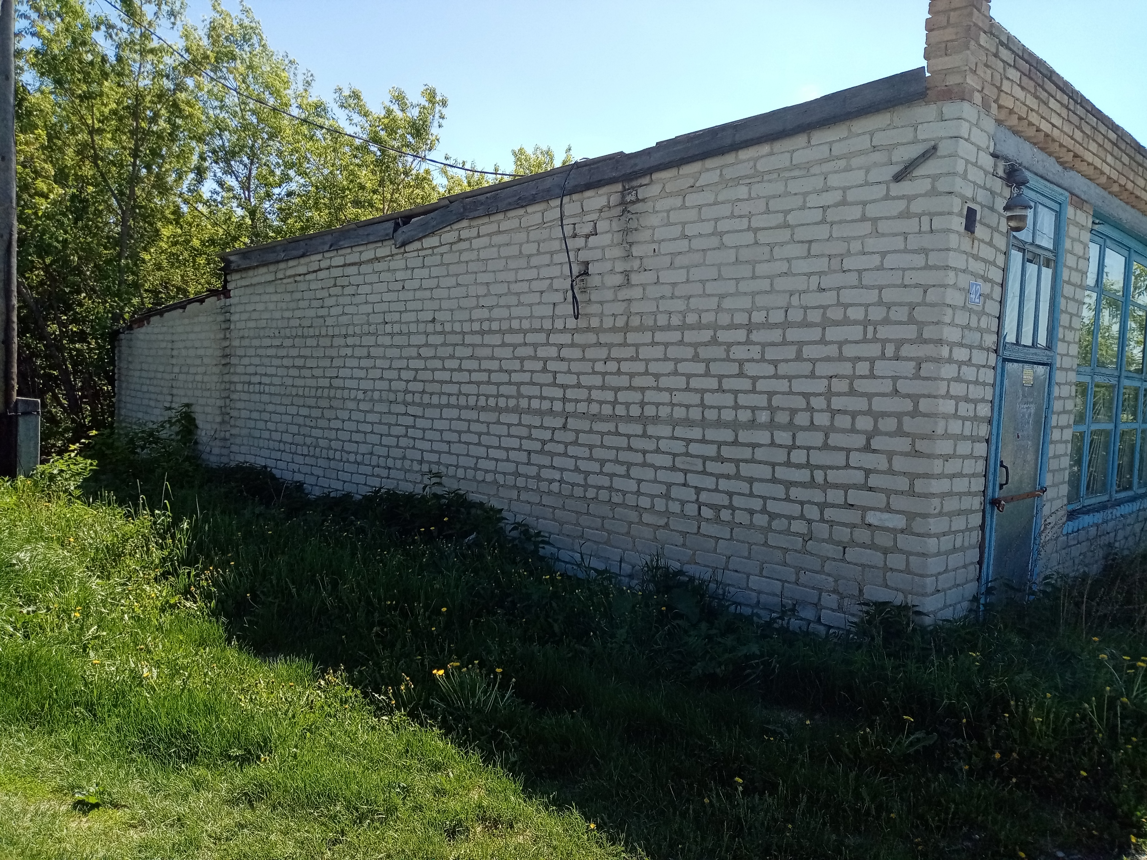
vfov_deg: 53.1
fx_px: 862
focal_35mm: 26
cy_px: 430
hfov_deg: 67.3
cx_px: 574
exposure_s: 1/1075
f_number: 1.8
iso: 113
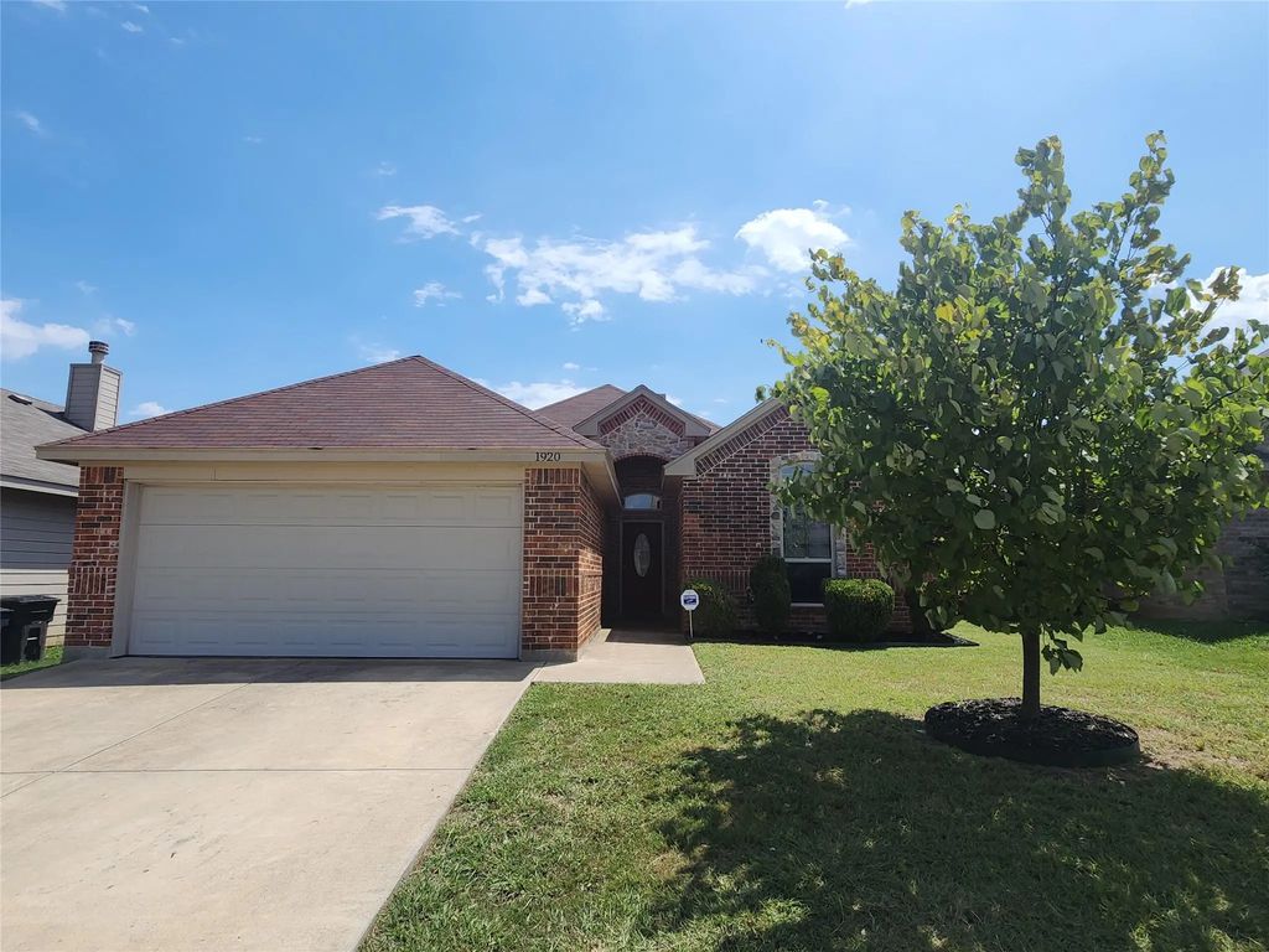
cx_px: 634
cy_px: 476
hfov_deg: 106.2
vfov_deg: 89.9
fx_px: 477
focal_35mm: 13
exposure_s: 1/2579
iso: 50
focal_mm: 2.2
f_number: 2.2
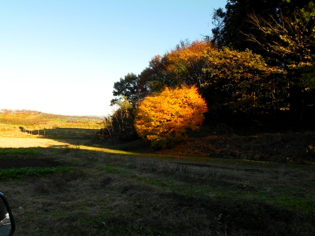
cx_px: 158
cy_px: 118
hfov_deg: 61.7
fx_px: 264
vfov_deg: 48.2
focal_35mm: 29
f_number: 6.3
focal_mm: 5.2
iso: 160
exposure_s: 1/255
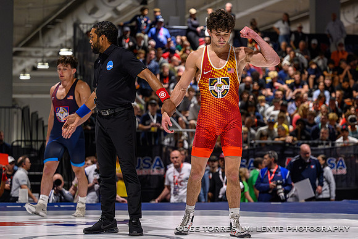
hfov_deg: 19.5
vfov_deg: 13.1
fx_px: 1042
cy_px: 119
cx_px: 208
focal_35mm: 105
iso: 5000
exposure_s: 1/500
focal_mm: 82
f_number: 2.8
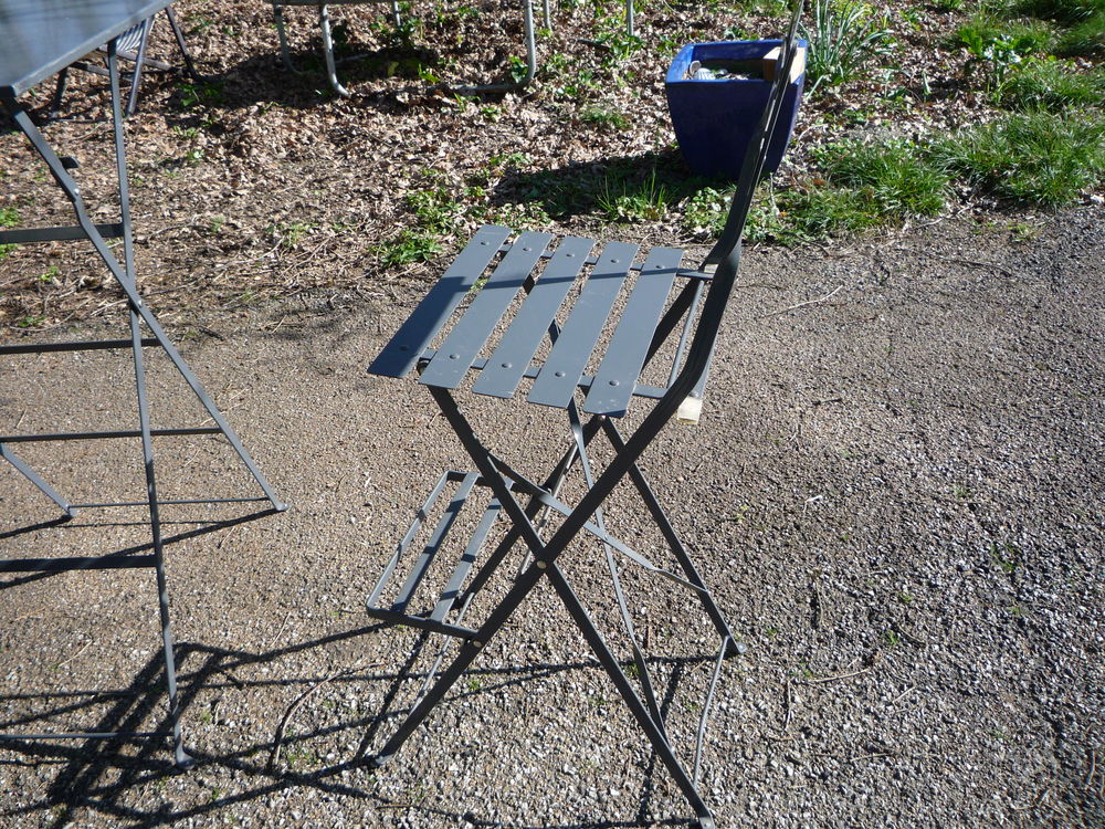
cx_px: 552
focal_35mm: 30
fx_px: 958
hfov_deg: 60.0
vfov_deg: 46.8
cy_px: 414
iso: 100
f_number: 4
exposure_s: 1/320
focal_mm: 5.2
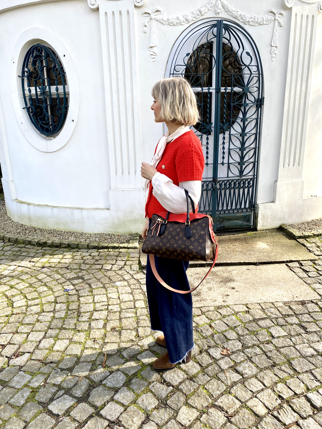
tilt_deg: -16.6
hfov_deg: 53.1
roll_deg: +1.3
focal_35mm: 26
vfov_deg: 67.3
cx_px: 161
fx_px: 322
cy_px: 214
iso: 32
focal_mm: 4.25
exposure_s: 1/404
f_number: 1.8
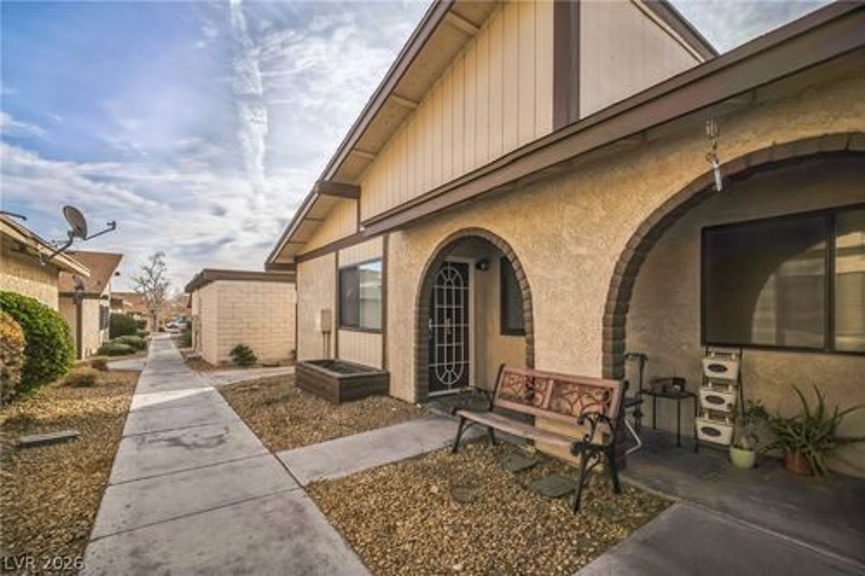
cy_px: 288
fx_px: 360
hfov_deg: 100.4
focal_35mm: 15
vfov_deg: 77.3
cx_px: 432
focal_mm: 15
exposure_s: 1/800
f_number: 6.3
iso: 100
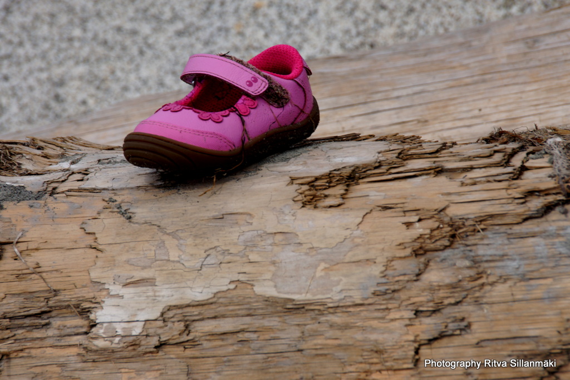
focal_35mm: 300
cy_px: 190
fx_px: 4750
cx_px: 285
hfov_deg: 6.9
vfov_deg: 4.6
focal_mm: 200
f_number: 8
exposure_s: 1/500
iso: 100
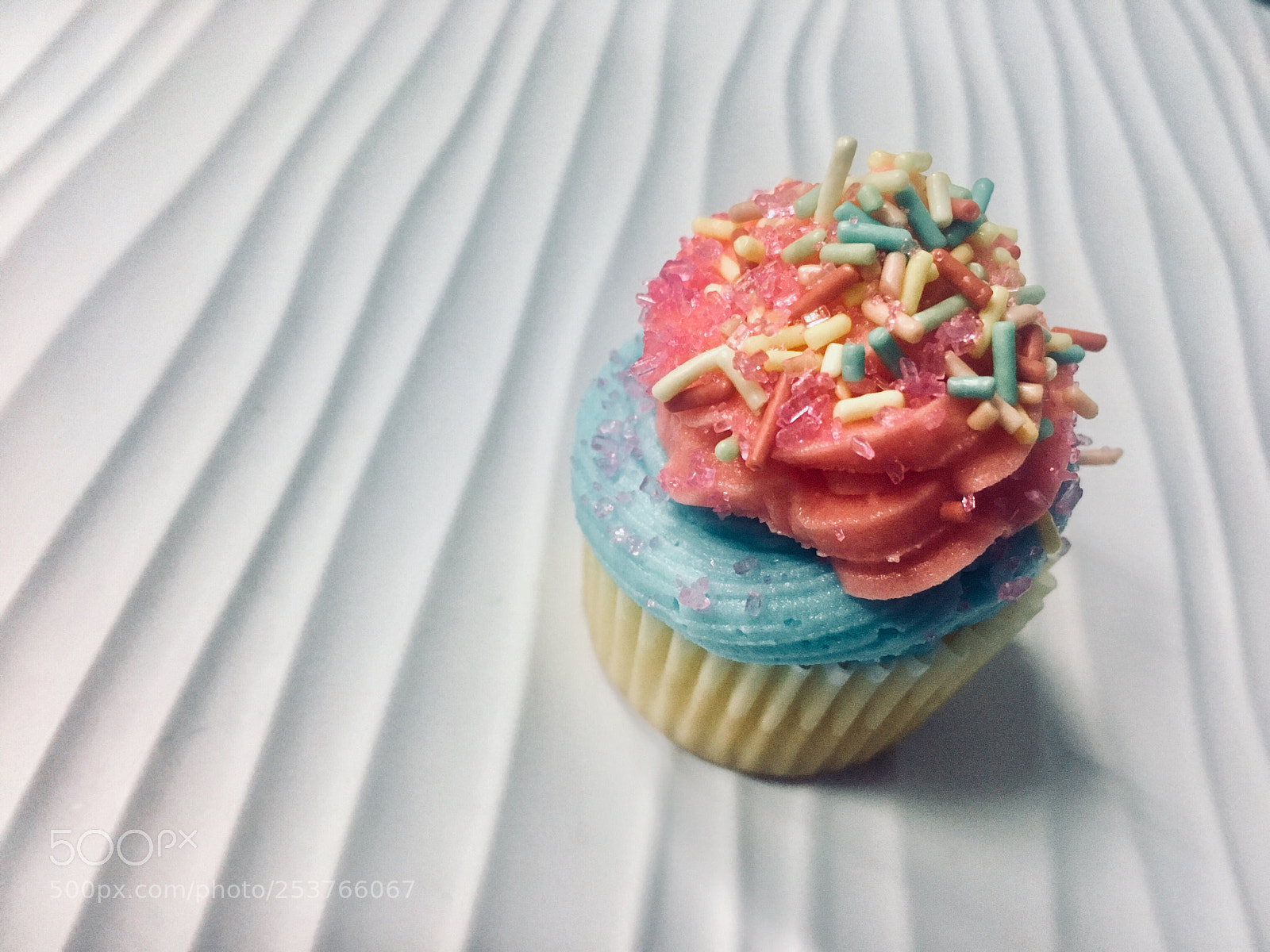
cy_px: 476
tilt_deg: -49.7
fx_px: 1064
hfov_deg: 61.7
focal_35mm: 29
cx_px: 635
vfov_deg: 48.2
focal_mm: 4.15
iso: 160
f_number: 2.2
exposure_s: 1/33
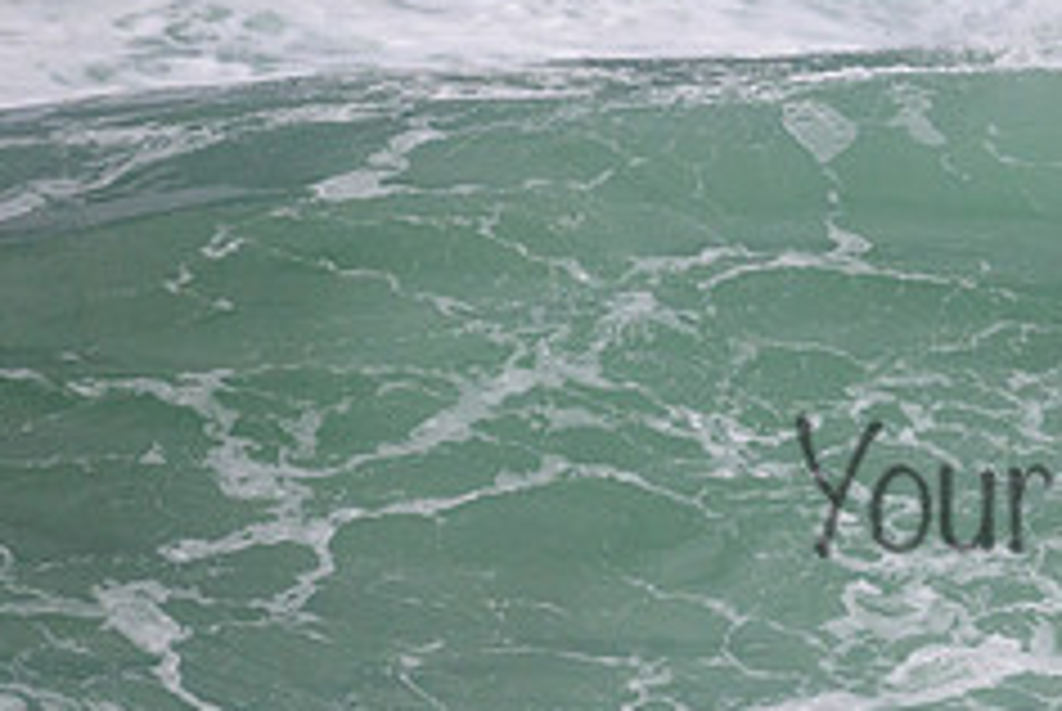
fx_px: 59722
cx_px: 1260
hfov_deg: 1.0
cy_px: 448
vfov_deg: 0.7
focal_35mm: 2022
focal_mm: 600
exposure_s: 1/2000
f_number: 11
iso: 640
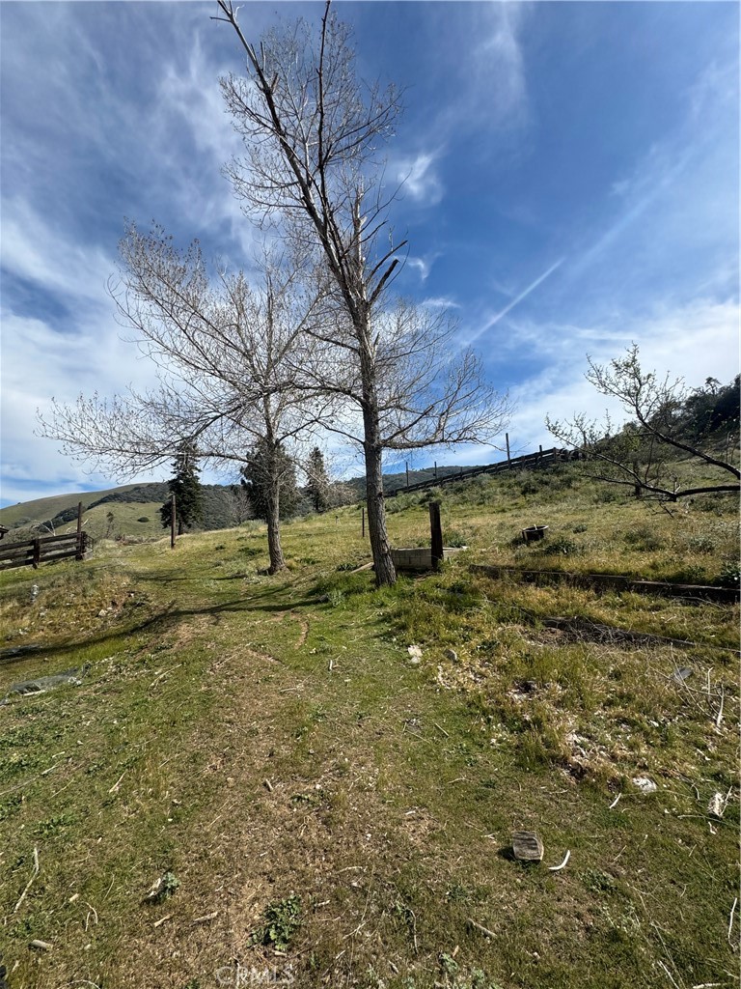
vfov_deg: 102.1
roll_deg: +0.5
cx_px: 370
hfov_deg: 85.7
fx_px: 400
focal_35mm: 14
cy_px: 494
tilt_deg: +8.6
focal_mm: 2.22
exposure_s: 1/2415
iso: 50
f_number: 2.2
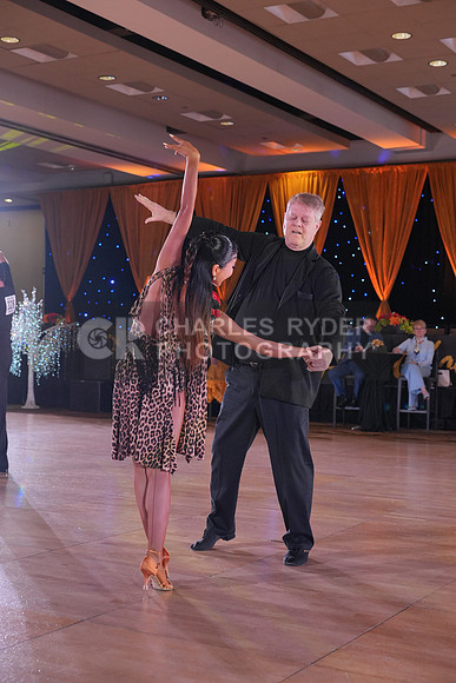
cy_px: 342
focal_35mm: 54
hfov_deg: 25.1
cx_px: 228
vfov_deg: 36.9
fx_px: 1025
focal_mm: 54
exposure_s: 1/400
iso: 1600
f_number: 4
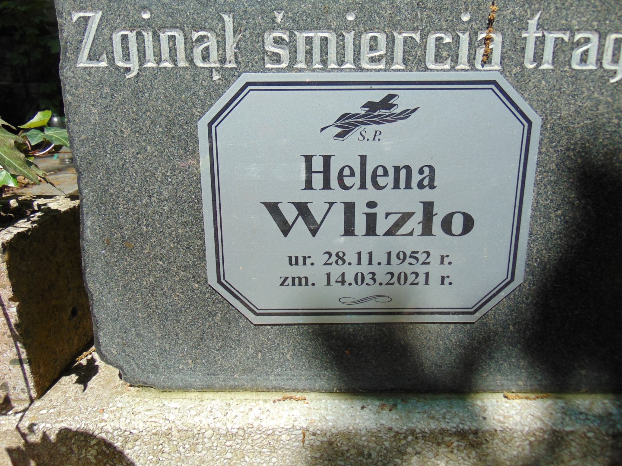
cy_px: 233
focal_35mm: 25
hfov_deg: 69.4
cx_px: 311
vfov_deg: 54.9
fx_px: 449
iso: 80
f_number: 3
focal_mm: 4.5
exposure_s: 1/800
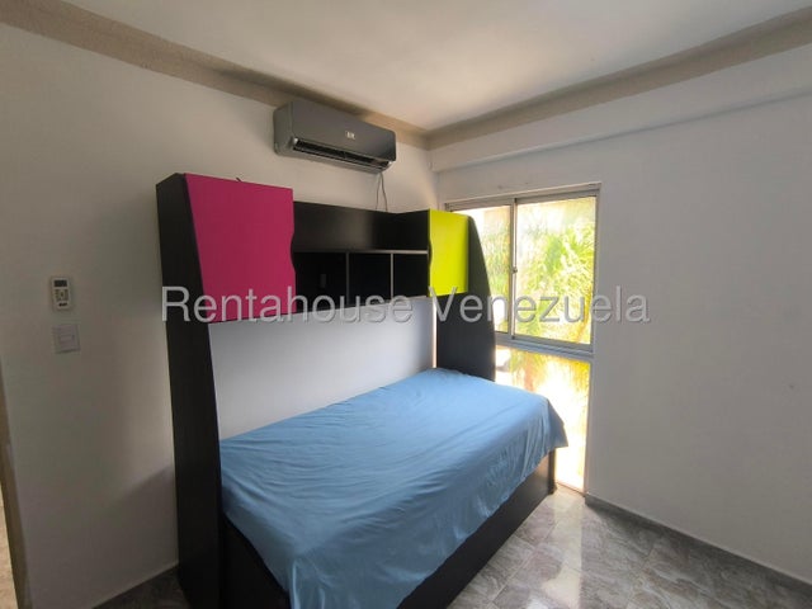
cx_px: 406
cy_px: 304
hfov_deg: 94.5
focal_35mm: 16
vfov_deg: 78.1
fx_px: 375
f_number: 2.2
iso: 64
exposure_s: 1/50
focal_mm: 1.65
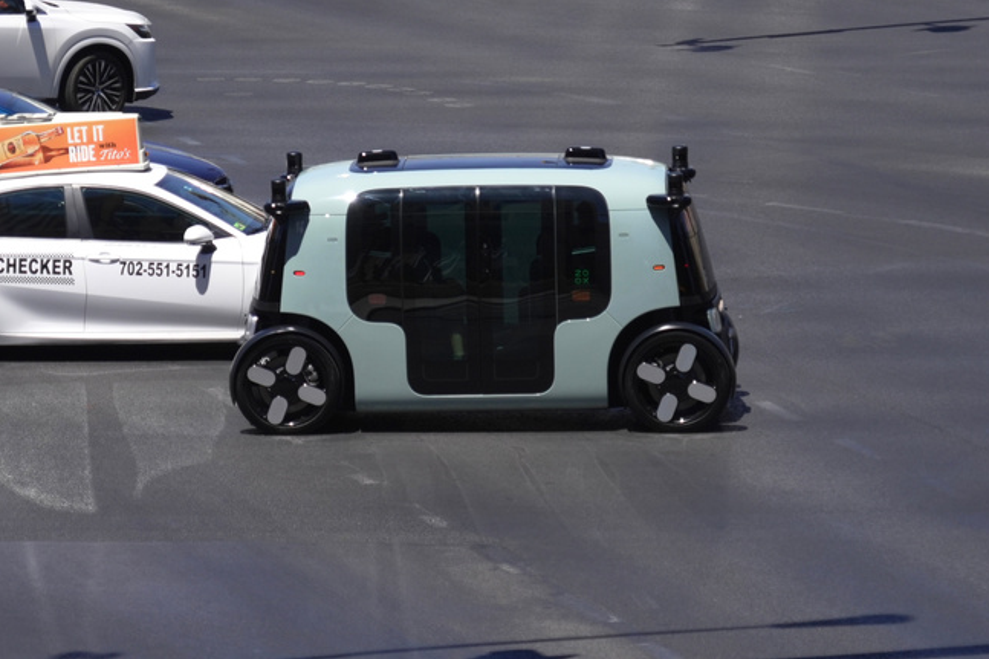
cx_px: 240
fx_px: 6344
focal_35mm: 231
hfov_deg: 8.9
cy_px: 165
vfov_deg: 5.9
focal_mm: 146
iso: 320
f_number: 6.3
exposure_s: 1/2500
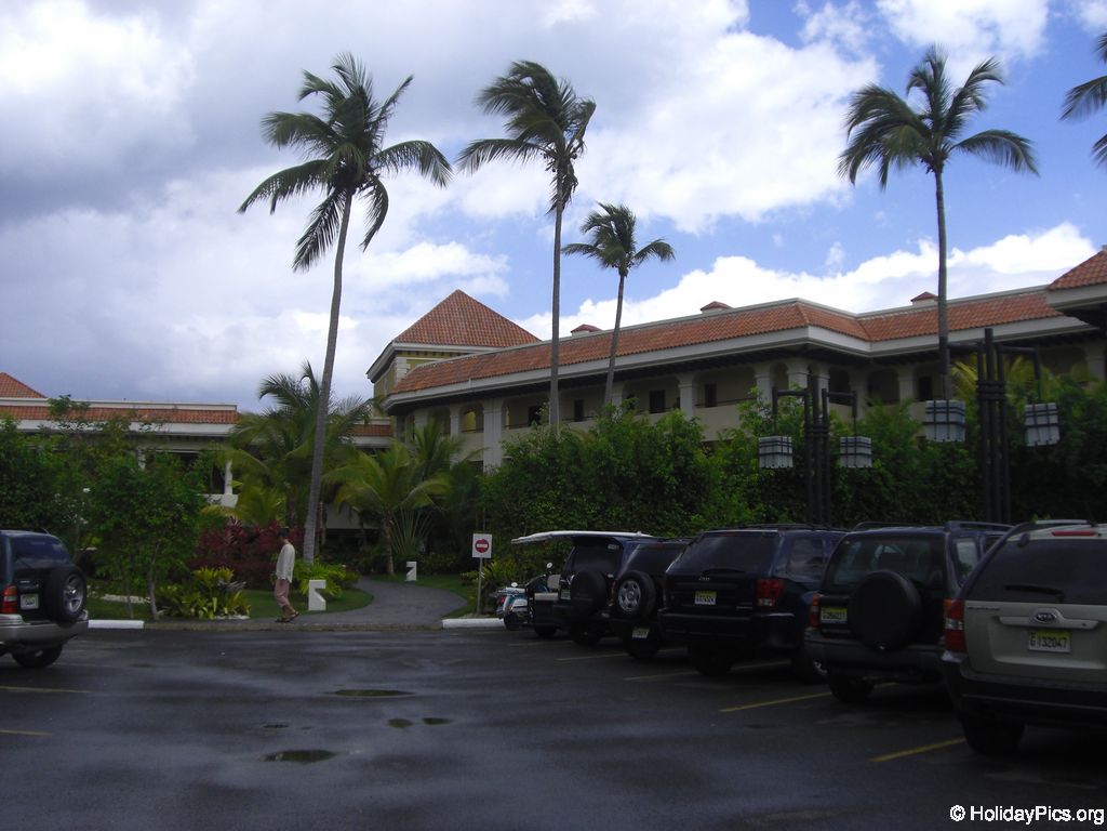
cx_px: 554
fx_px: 1215
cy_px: 416
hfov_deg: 49.0
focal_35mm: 38
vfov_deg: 37.7
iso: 64
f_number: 8
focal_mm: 6.2
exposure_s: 1/200
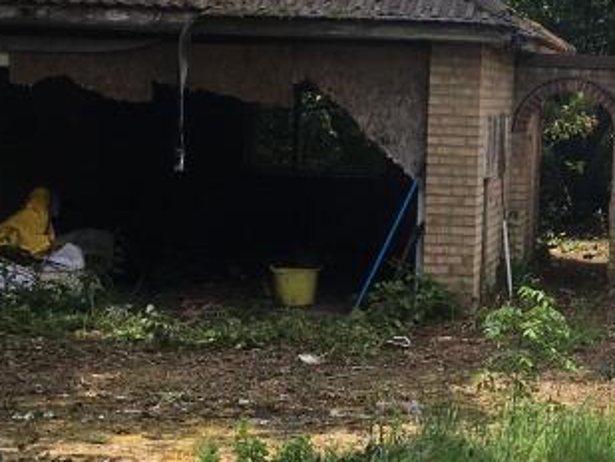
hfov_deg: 19.1
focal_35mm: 96
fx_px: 1706
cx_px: 766
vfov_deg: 15.4
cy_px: 147
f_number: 2.2
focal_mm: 4.15
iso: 25
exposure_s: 1/657
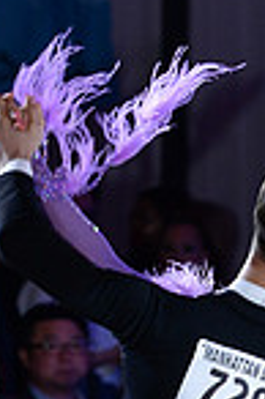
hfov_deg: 2.2
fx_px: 7039
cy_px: 536
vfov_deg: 3.2
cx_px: 160
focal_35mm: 636
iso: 2000
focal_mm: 160
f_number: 4.5
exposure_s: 1/250
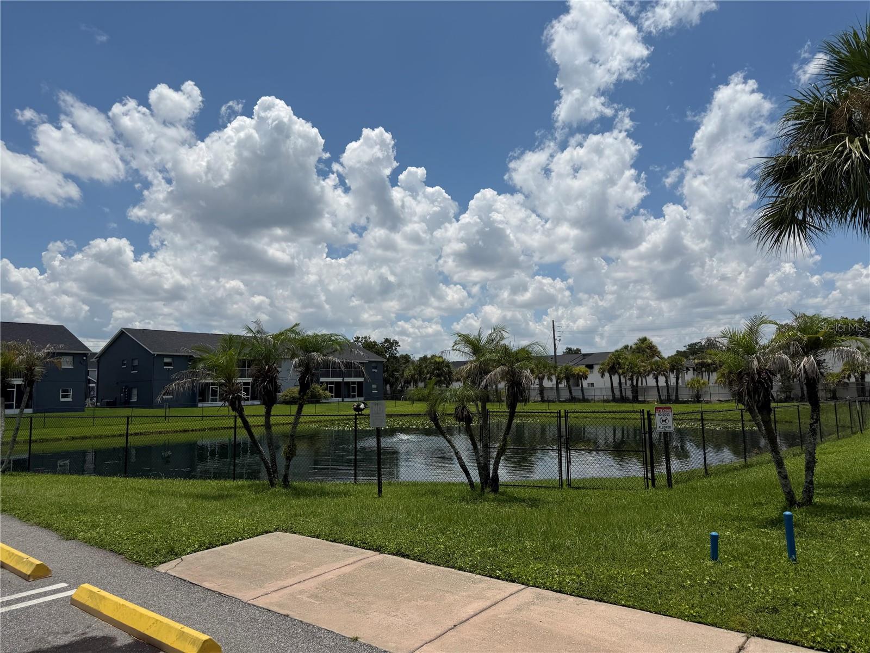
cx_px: 435
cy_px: 326
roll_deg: +1.0
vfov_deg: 56.8
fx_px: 603
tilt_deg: +5.3
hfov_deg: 71.6
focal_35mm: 24
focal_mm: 6.76
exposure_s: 1/11905
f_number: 1.78
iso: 80
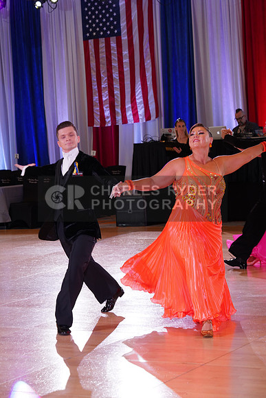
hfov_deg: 13.2
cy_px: 199
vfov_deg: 19.6
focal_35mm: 104
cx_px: 133
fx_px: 1152
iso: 1600
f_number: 6.3
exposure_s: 1/160
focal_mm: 104
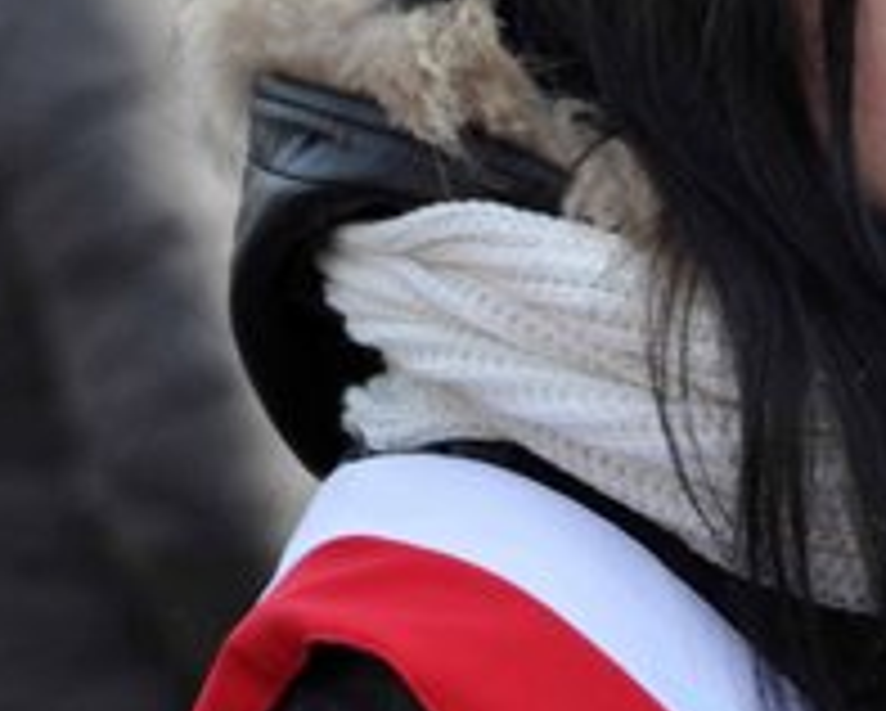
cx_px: -72
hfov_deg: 2.7
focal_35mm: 720
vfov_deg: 2.2
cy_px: 135
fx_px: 18887
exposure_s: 1/400
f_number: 6
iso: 400
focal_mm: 155
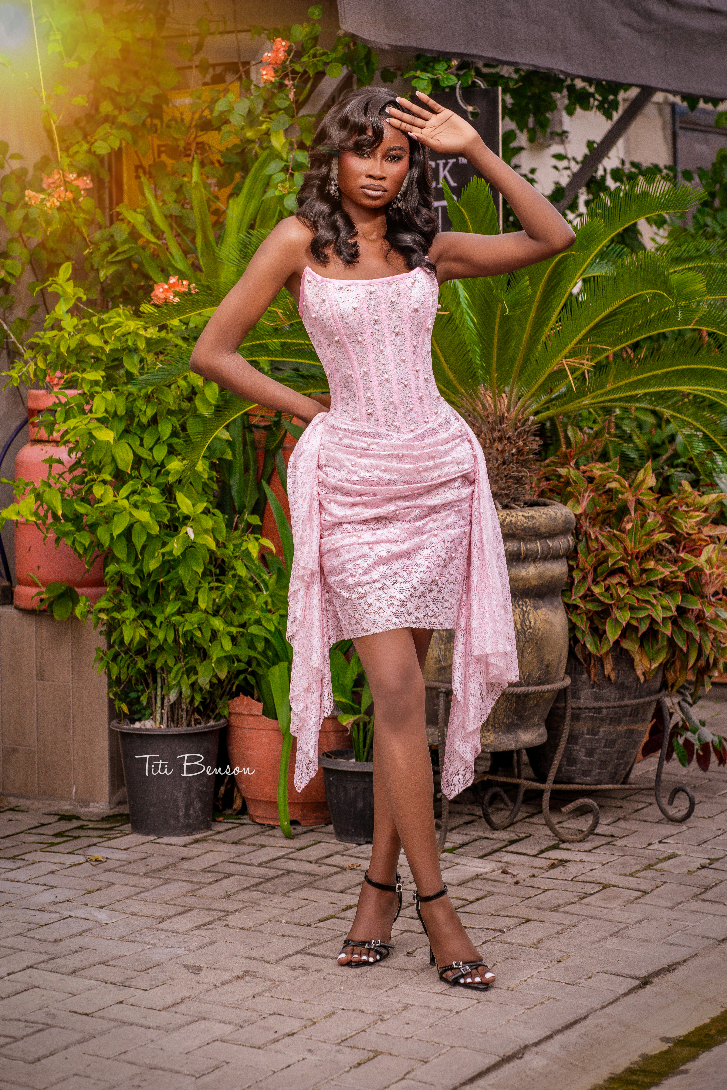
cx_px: 364
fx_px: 2574
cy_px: 545
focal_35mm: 85
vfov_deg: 23.9
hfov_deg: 16.1
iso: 125
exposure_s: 1/160
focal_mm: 85
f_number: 5
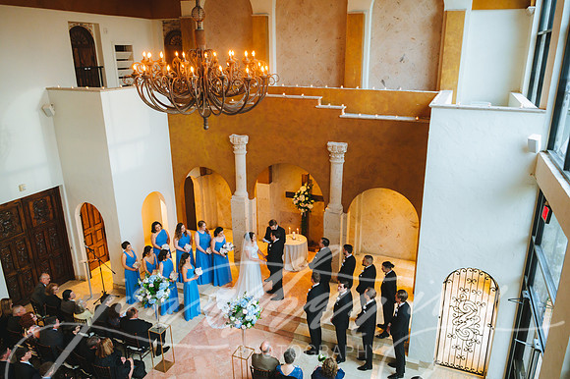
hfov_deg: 69.5
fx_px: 410
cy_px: 183
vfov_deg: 49.6
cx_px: 302
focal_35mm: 26
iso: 4000
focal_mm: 24
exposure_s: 1/125
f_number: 2.8
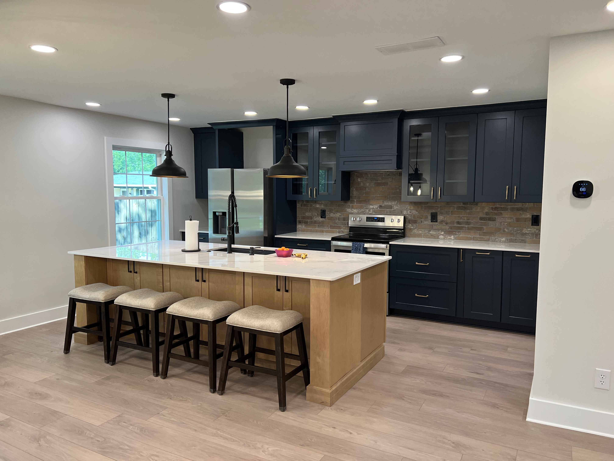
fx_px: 461
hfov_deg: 67.3
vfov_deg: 53.1
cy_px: 230
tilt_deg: -6.2
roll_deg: -0.4
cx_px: 307
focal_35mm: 26
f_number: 1.5
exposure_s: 1/120
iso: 125
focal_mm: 5.7
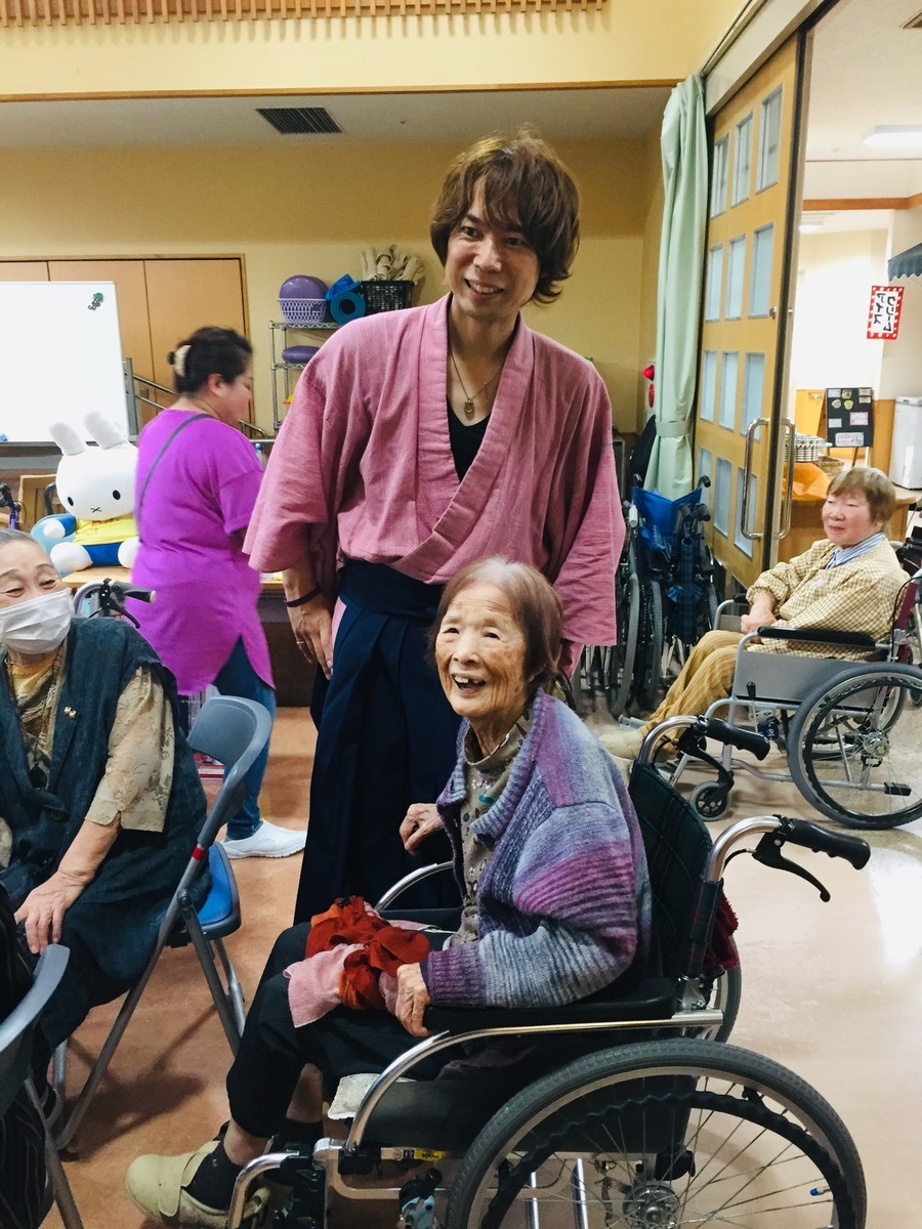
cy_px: 614
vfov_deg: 61.7
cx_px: 461
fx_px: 1030
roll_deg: +2.1
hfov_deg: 48.2
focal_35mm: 29
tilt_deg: -13.8
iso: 250
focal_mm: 4.15
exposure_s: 1/24
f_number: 2.2
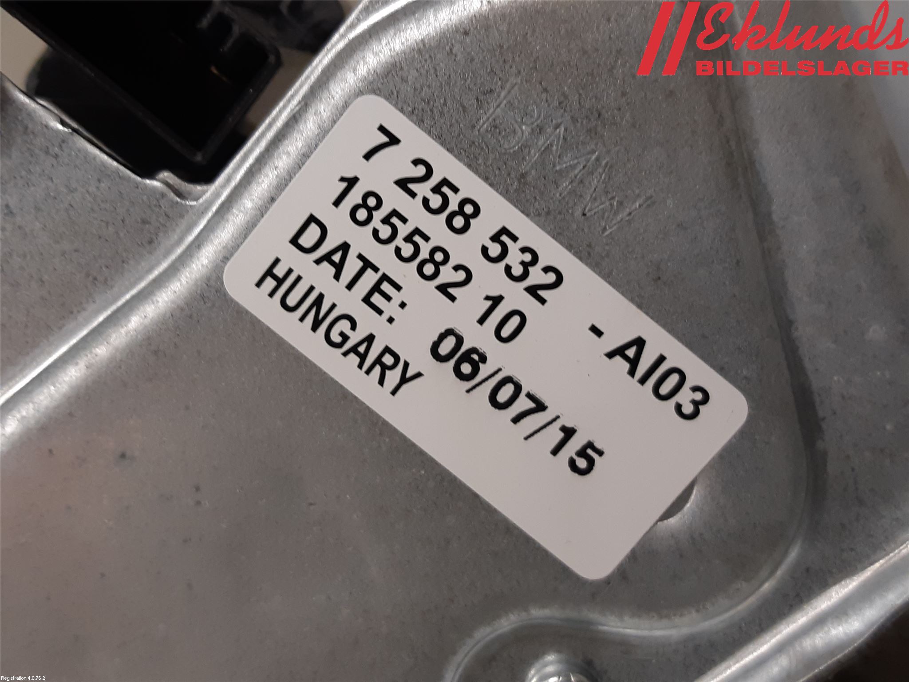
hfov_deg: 67.3
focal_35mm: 26
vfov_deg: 53.1
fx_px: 683
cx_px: 454
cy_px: 341
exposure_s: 1/50
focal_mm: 3.93
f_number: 1.7
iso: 100
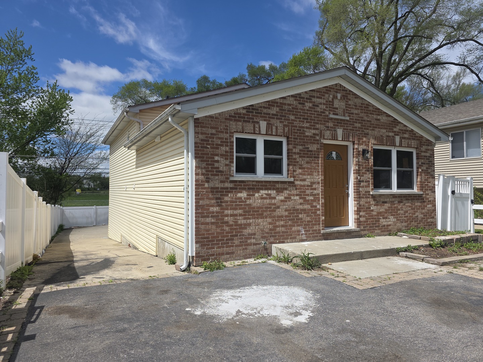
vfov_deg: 58.9
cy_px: 181
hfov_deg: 73.9
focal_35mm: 23
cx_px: 242
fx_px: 321
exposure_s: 1/1358
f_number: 1.7
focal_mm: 6.3
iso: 12
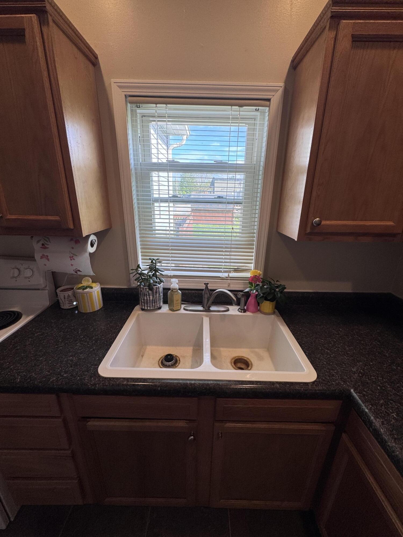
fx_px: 217
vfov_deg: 102.1
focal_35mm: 14
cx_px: 202
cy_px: 268
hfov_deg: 85.7
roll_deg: -0.5
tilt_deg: -18.7
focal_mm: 2.22
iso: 64
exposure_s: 1/120
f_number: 2.2
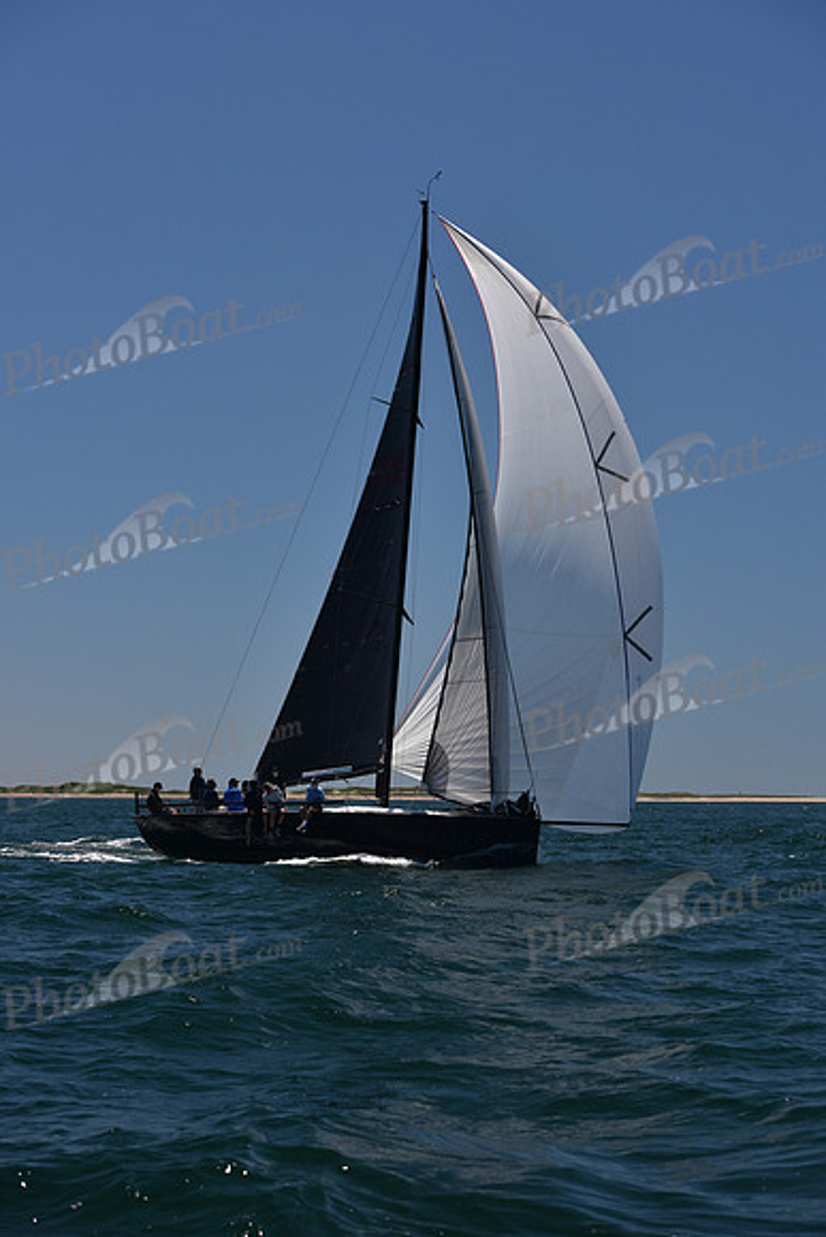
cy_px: 618
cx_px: 413
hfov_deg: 19.5
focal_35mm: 70
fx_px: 2408
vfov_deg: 28.8
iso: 250
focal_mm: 70
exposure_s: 1/800
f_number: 7.1
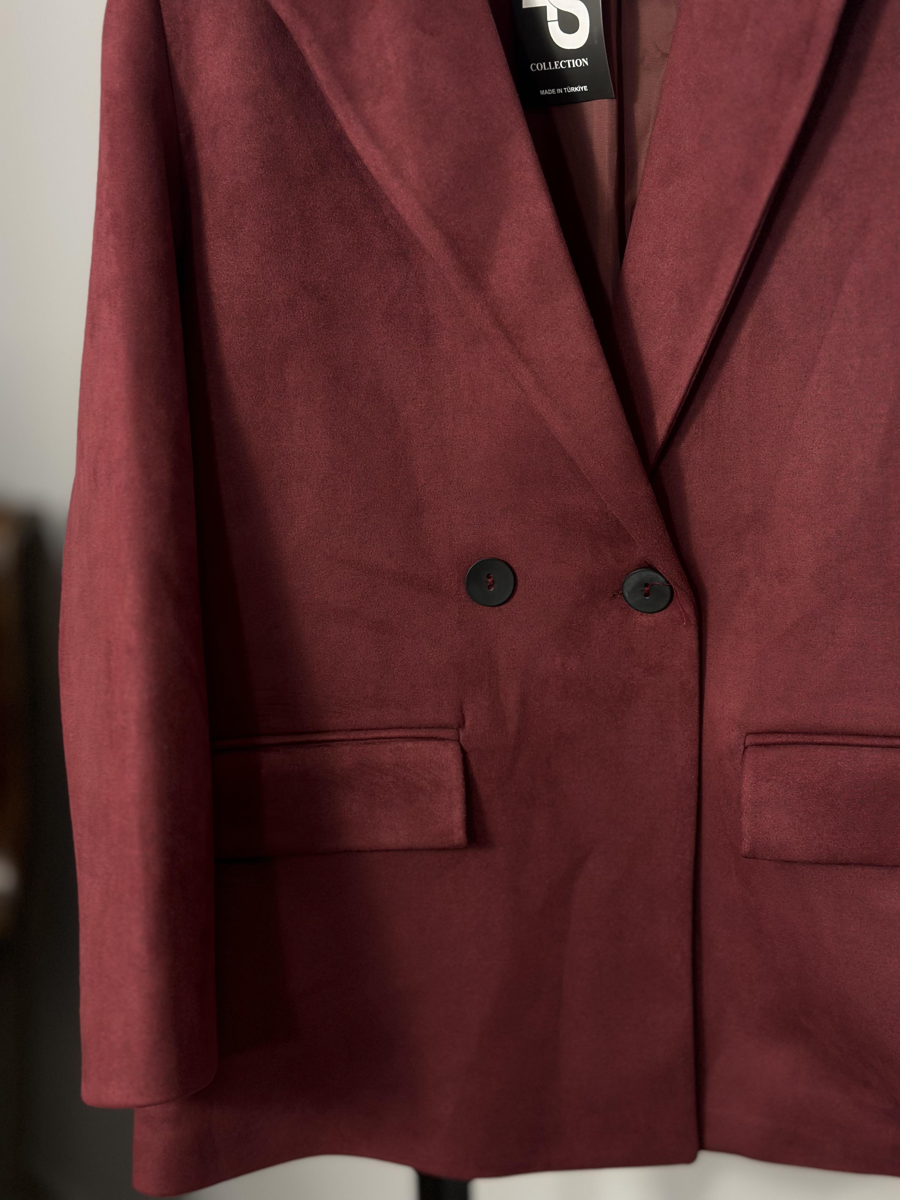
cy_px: 600
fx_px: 1664
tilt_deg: -12.8
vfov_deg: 39.7
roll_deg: +0.0
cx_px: 450
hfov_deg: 30.3
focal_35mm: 48
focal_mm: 6.86
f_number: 1.78
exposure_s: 1/100
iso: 200
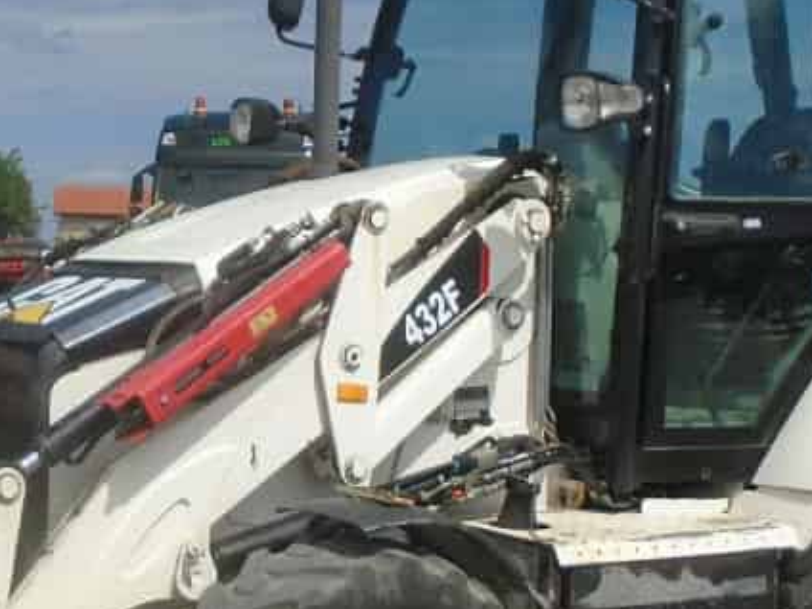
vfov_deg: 18.0
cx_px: 199
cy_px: 308
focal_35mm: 82
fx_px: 1924
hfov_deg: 23.6
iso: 100
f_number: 8
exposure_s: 1/400
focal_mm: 4.6
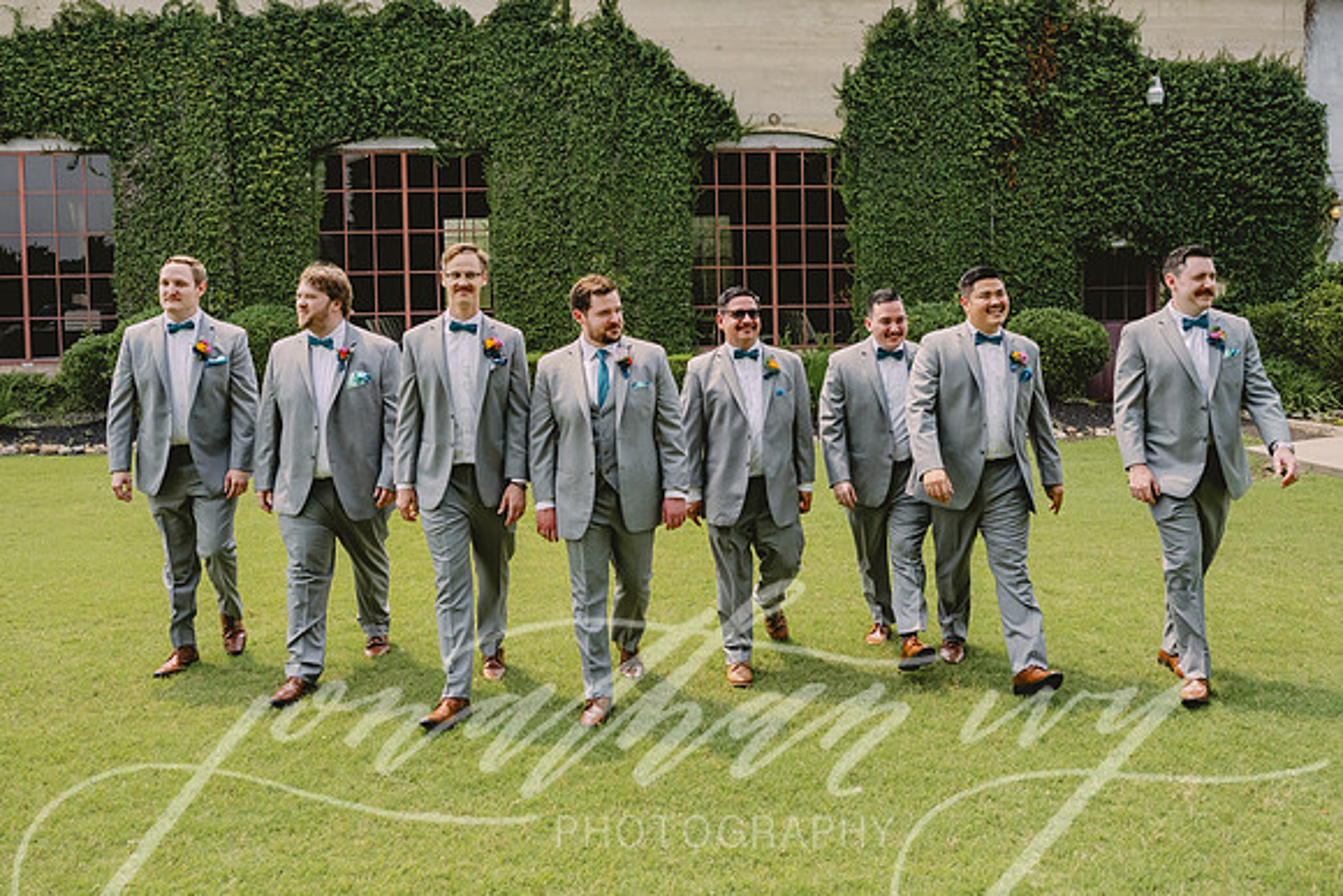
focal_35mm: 31
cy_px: 326
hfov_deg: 60.9
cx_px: 673
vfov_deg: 42.5
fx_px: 1141
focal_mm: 24
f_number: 4
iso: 400
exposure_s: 1/3200
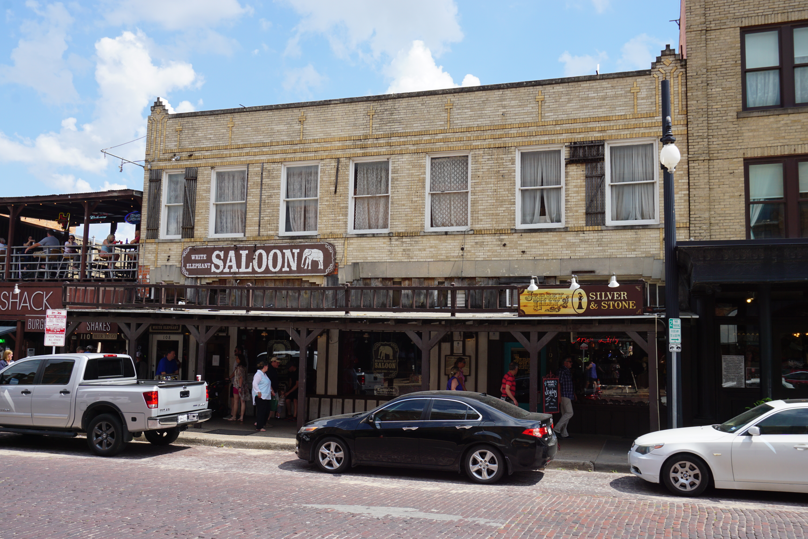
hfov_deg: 57.2
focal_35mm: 33
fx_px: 741
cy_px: 270
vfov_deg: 40.0
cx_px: 404
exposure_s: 1/125
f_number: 11
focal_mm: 22
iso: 100
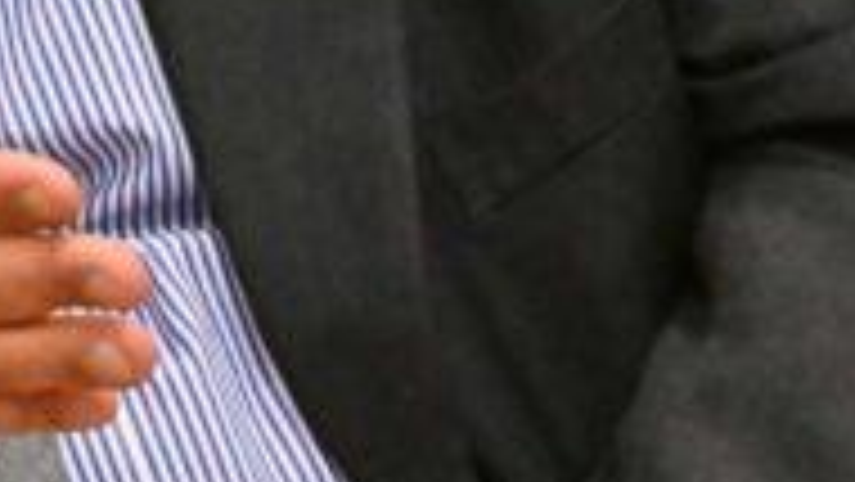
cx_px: -1287
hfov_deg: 3.1
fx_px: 15398
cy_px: -182
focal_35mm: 679
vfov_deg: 1.8
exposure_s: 1/200
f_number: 5.6
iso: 14400
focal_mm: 120
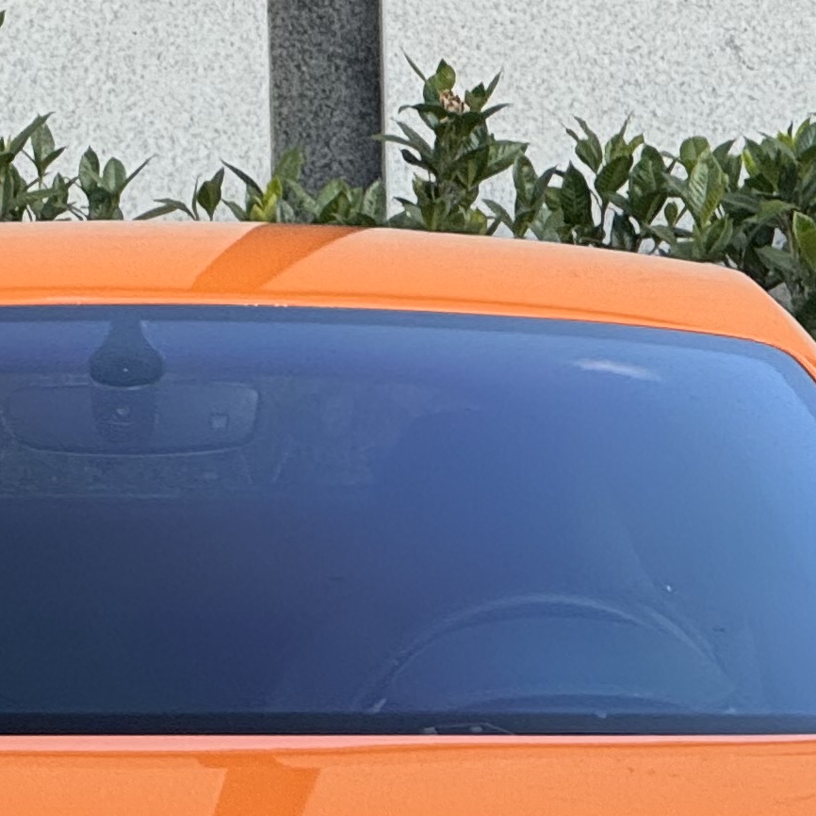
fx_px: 8454
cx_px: 132
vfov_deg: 5.5
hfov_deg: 5.5
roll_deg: +1.6
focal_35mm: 317
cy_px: 1027
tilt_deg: -5.2
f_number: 2.8
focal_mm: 9
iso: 64
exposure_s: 1/99
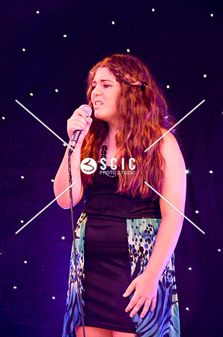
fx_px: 1050
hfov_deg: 12.1
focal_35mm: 112
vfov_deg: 18.2
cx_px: 112
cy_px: 168
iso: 800
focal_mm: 75
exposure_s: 1/60
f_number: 5.3
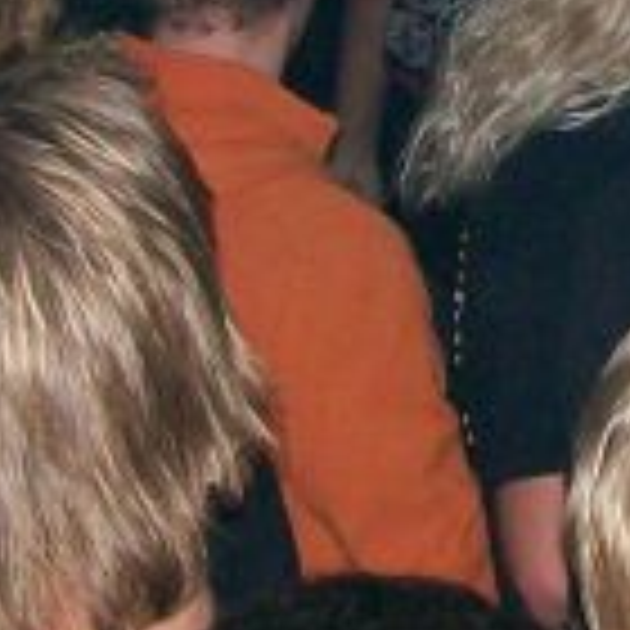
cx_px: 531
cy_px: -130
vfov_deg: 9.5
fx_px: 3727
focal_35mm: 181
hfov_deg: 9.6
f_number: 2.7
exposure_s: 1/64
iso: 140
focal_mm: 6
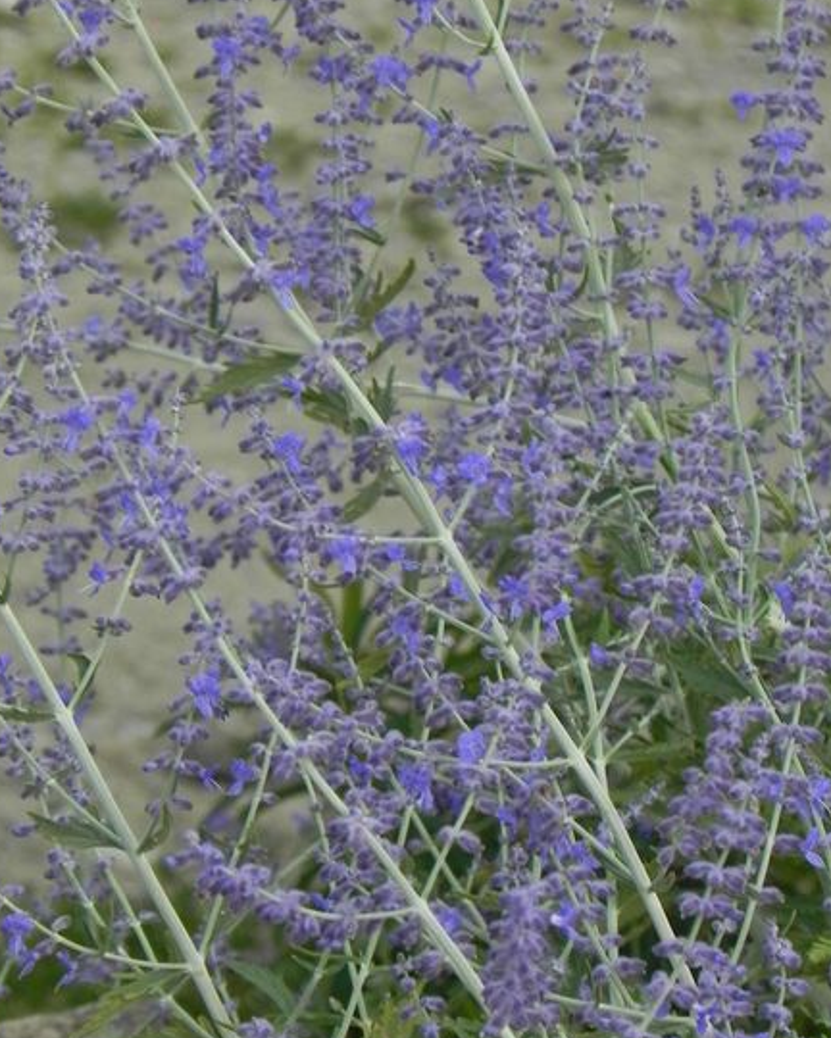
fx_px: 10975
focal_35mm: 357
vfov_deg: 5.4
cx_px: 367
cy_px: 356
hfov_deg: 4.3
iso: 160
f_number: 5
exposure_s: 1/40
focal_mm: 44
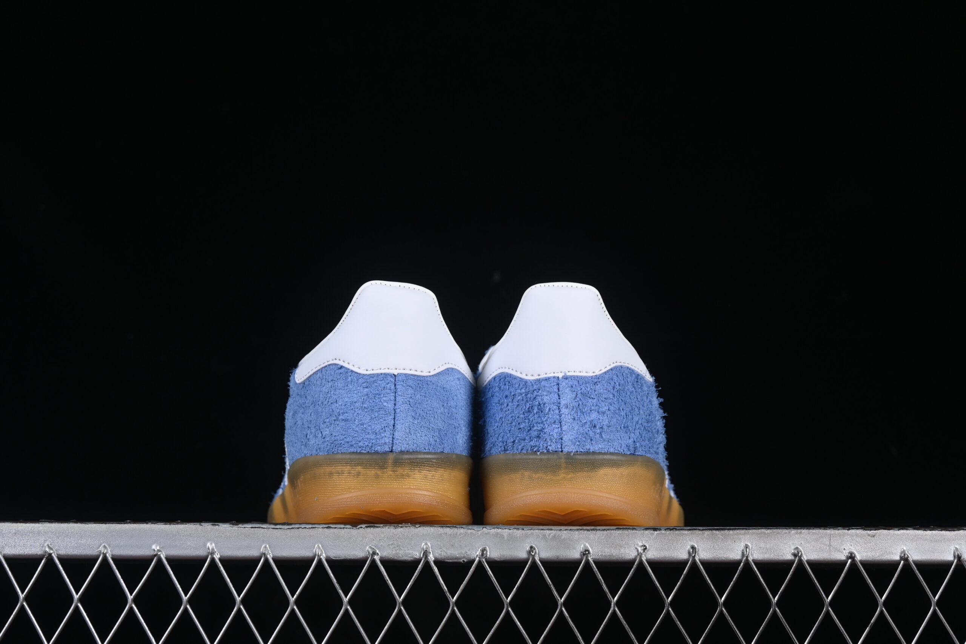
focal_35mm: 75
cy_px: 322
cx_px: 483
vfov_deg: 18.2
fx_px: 2012
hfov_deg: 27.0
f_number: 8
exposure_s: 1/80
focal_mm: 50
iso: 160
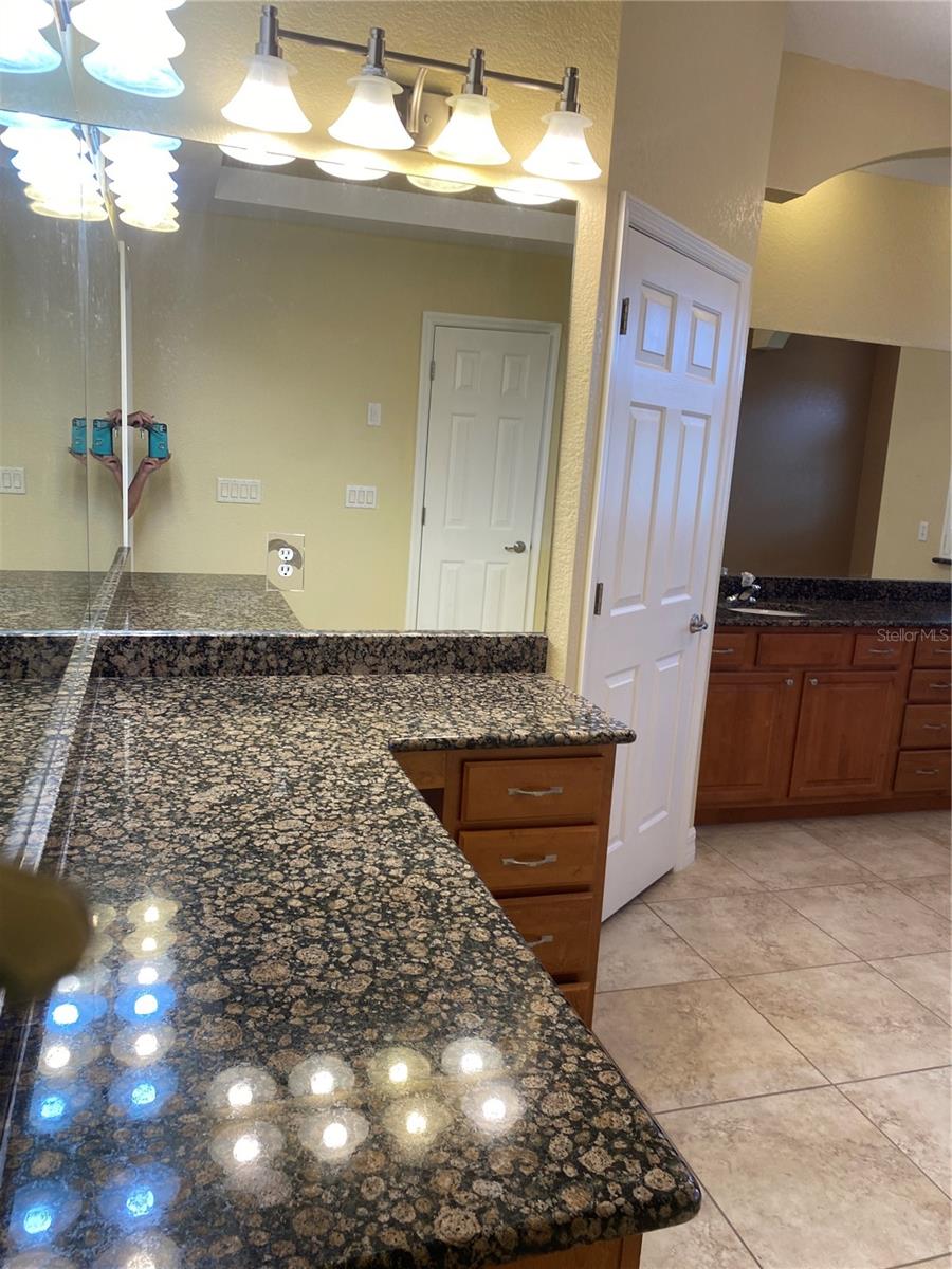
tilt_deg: -11.5
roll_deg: -5.1
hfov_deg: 53.1
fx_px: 953
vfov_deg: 67.3
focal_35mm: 26
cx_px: 476
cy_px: 634
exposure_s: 1/120
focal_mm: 4.25
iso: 80
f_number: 1.8
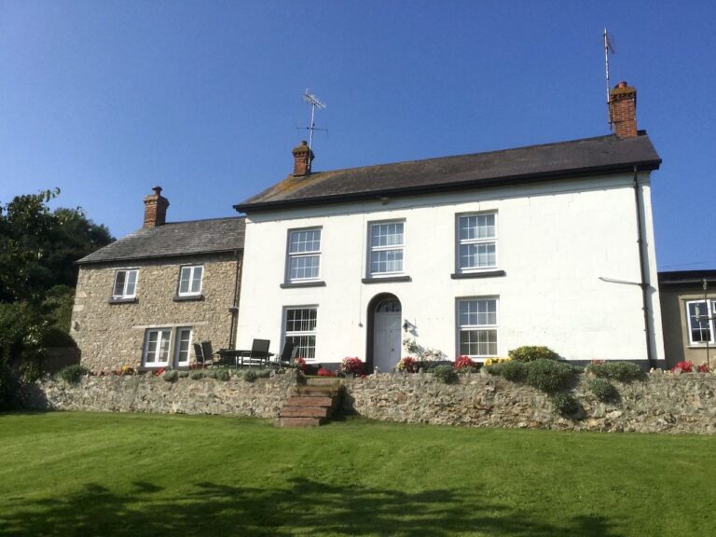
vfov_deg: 45.4
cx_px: 358
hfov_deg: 58.4
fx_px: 641
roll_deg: -2.9
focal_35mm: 31
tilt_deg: +16.4
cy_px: 268
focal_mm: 3.3
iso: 25
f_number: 2.4
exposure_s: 1/2331
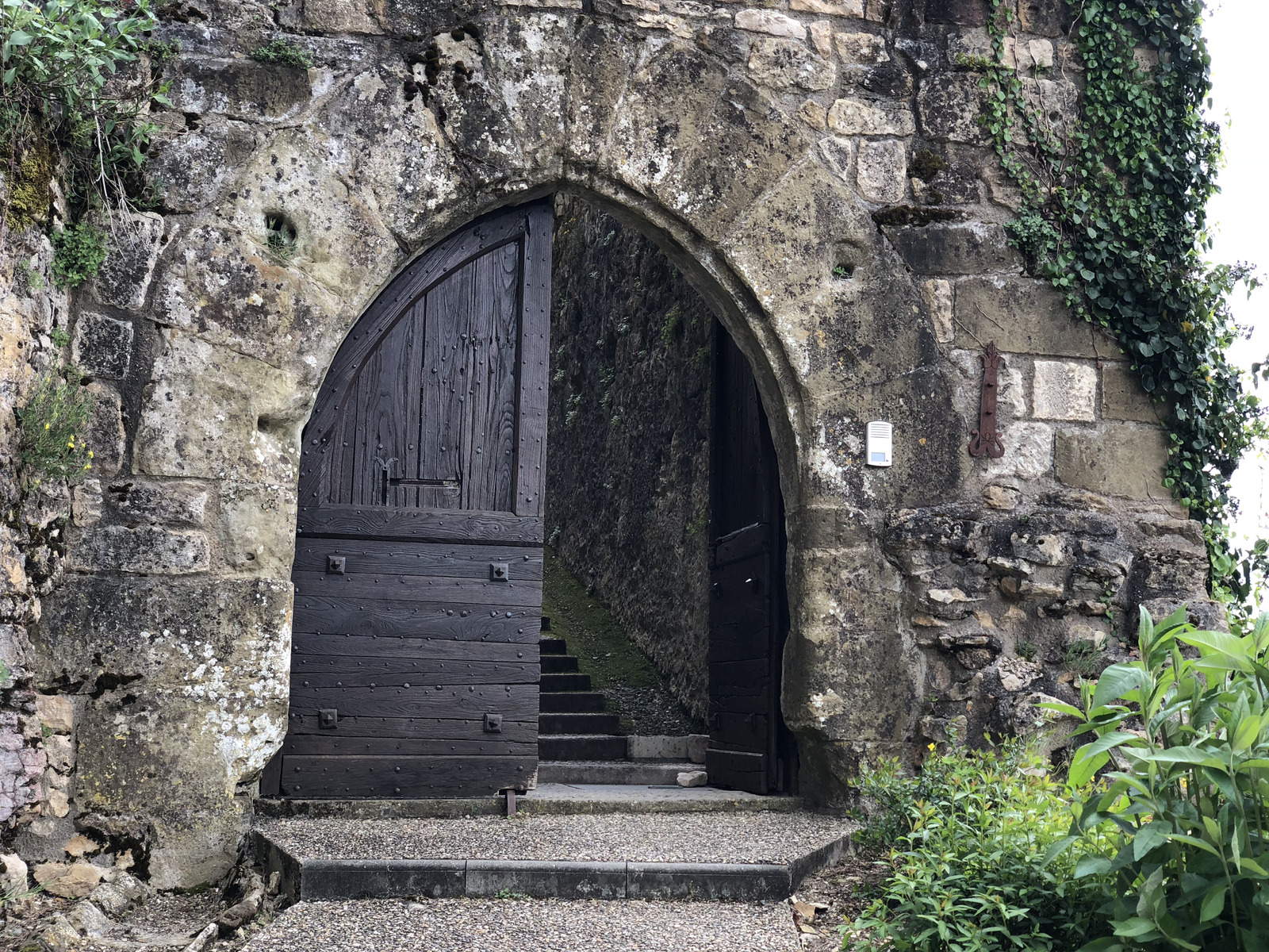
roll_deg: -0.1
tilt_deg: +7.6
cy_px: 476
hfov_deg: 36.8
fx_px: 1906
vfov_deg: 28.0
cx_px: 634
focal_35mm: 52
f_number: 2.4
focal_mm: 6
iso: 20
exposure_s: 1/120
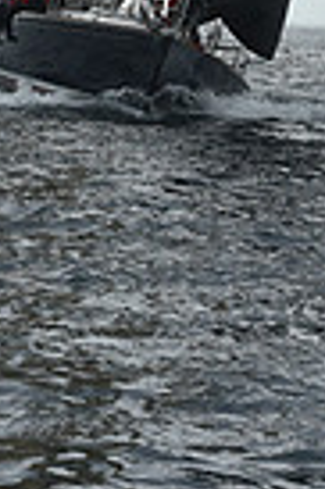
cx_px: 234
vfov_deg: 5.6
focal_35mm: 365
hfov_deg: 3.8
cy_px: -271
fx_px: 4955
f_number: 9
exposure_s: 1/800
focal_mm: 86
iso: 250
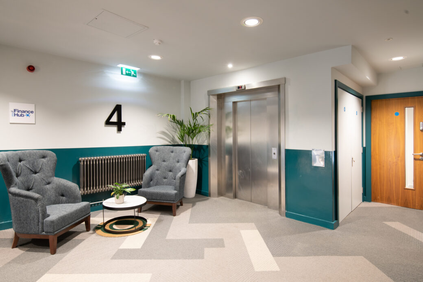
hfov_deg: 86.9
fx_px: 223
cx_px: 212
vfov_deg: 64.5
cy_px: 141
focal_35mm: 19
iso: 200
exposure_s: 1/1.67
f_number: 8
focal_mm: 19
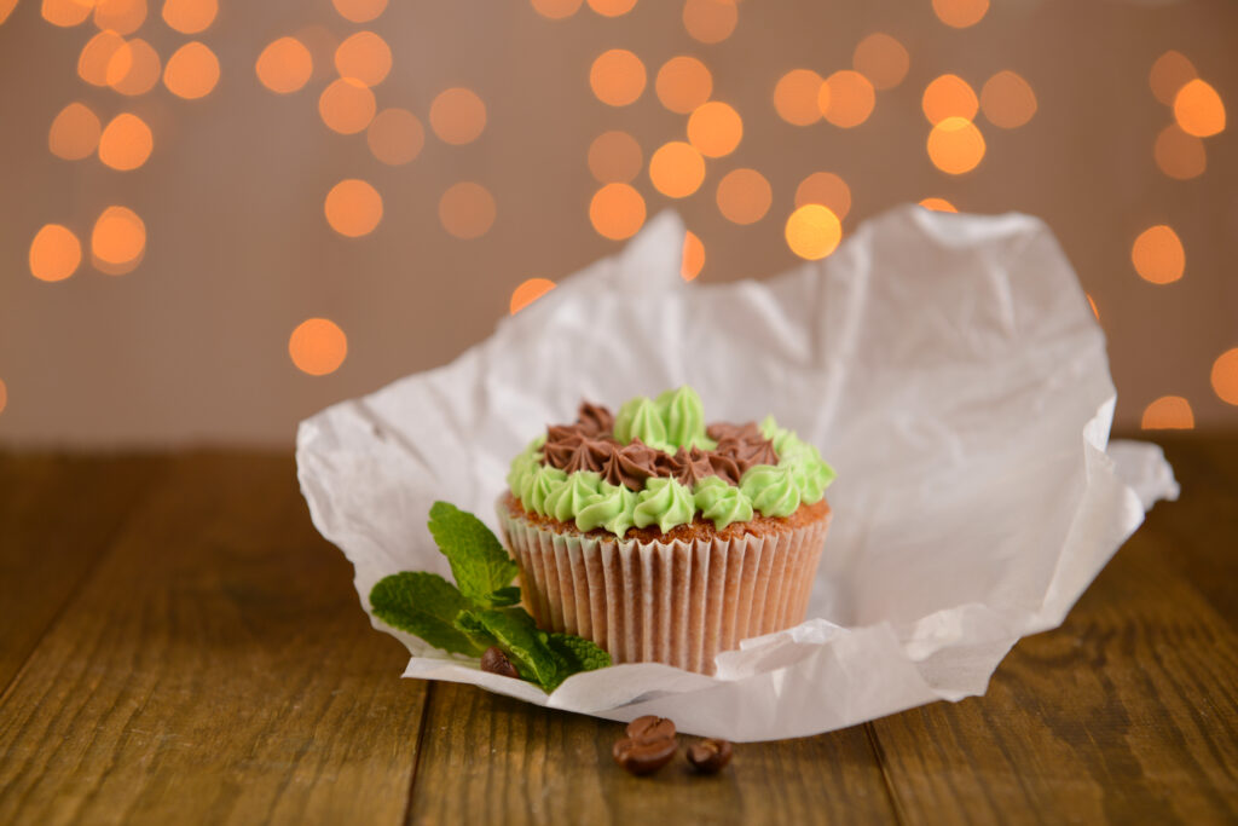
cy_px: 413
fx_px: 2270
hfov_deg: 30.5
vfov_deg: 20.6
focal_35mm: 66
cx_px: 619
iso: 200
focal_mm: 66
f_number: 4.5
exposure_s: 1/8
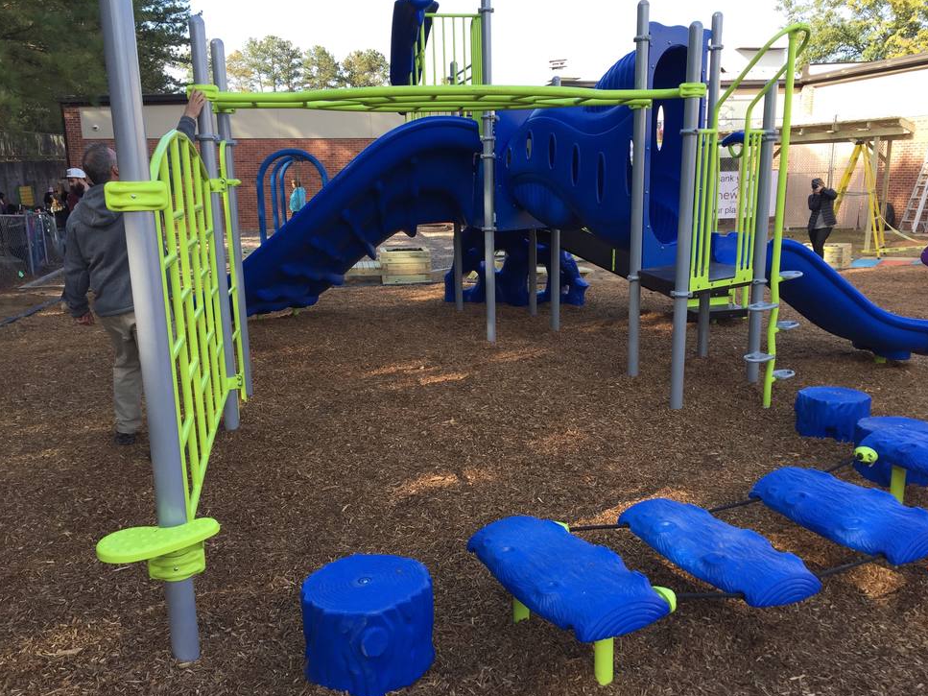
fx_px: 804
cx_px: 476
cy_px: 354
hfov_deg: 60.0
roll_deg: +1.8
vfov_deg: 46.8
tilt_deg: -12.7
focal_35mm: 30
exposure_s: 1/344
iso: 32
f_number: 2.2
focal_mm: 4.15
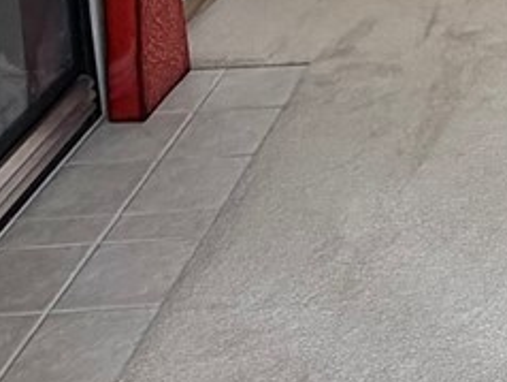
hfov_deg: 18.0
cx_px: 809
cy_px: -339
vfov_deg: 13.8
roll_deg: +1.5
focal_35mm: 94
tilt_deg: -10.8
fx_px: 1378
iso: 160
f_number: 2.2
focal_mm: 2.22
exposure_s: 1/60
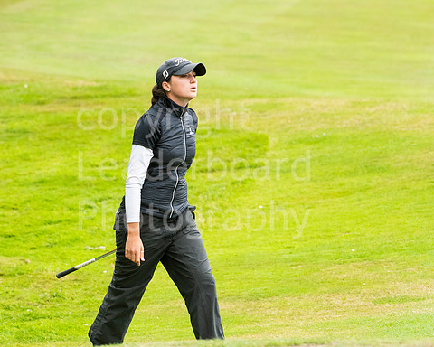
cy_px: 174
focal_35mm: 408
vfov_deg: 3.8
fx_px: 5241
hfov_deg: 4.7
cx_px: 195
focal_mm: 240
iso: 1600
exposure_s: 1/1250
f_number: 5.6
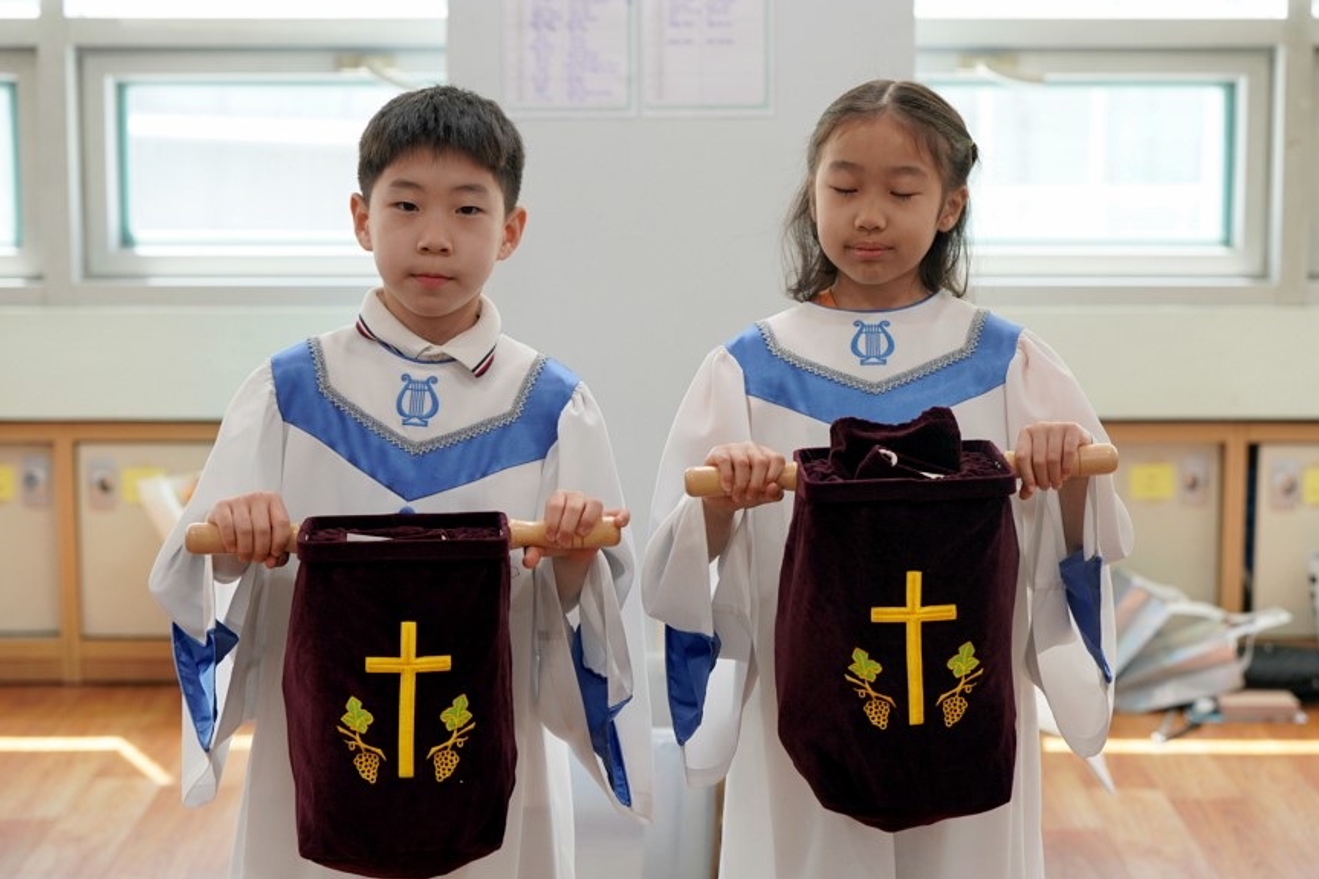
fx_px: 2674
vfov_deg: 18.7
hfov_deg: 27.7
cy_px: 422
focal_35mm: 73
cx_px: 683
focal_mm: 70
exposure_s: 1/160
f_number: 4
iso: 800
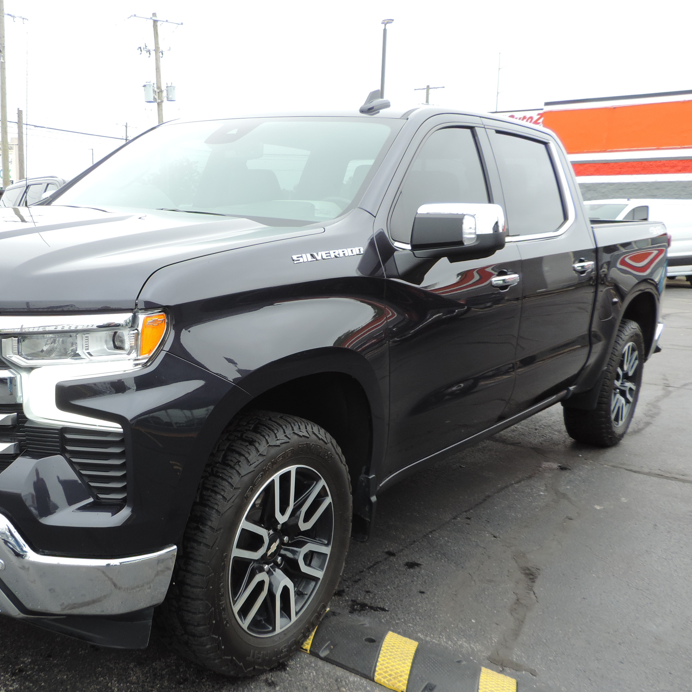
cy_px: 416
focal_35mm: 37
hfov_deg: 44.3
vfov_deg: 44.7
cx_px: 230
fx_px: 837
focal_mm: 4.3
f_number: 3
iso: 80
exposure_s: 1/160
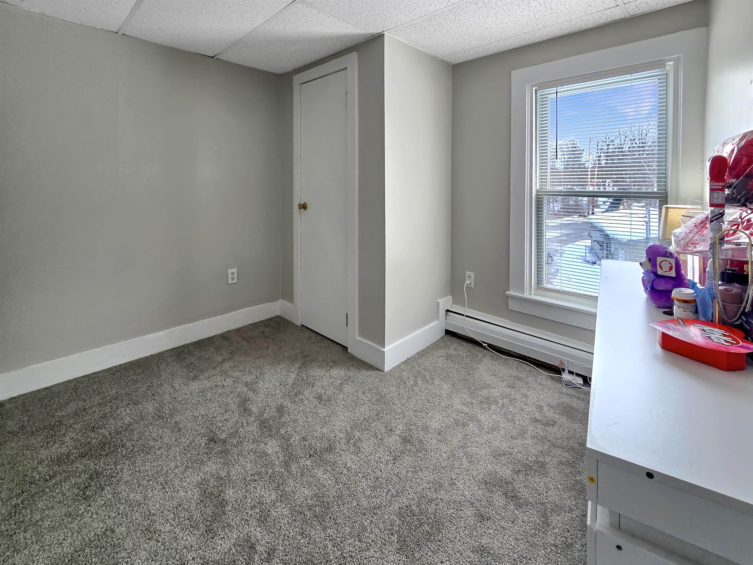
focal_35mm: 13
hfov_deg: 106.2
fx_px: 283
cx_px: 376
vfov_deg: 89.9
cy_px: 282
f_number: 2.2
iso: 50
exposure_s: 1/120
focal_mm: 2.2
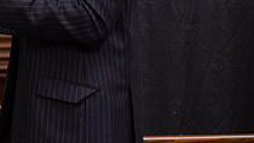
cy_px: -15
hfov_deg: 10.4
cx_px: -56
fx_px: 1367
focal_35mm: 203
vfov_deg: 6.0
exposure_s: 1/200
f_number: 3.2
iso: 1600
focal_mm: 70
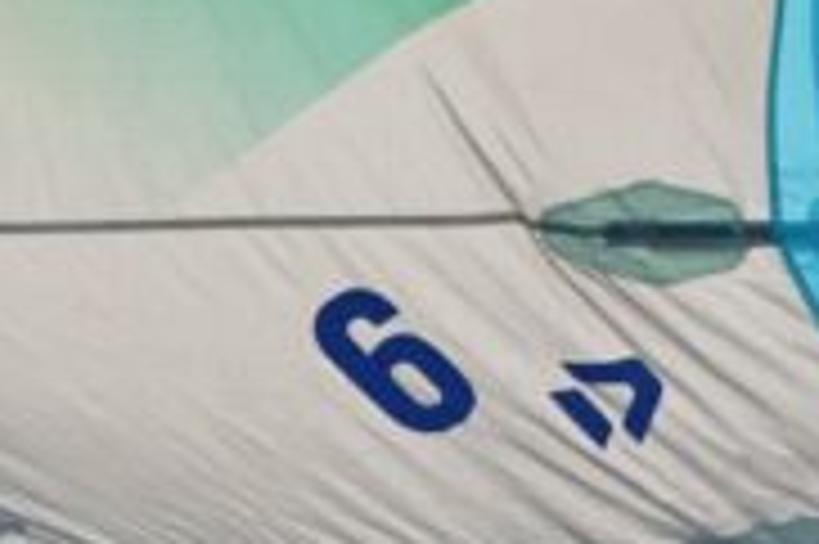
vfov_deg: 1.2
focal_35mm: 1128
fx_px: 25638
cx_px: -76
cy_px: -425
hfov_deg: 1.8
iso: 200
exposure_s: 1/1000
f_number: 5.6
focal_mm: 200
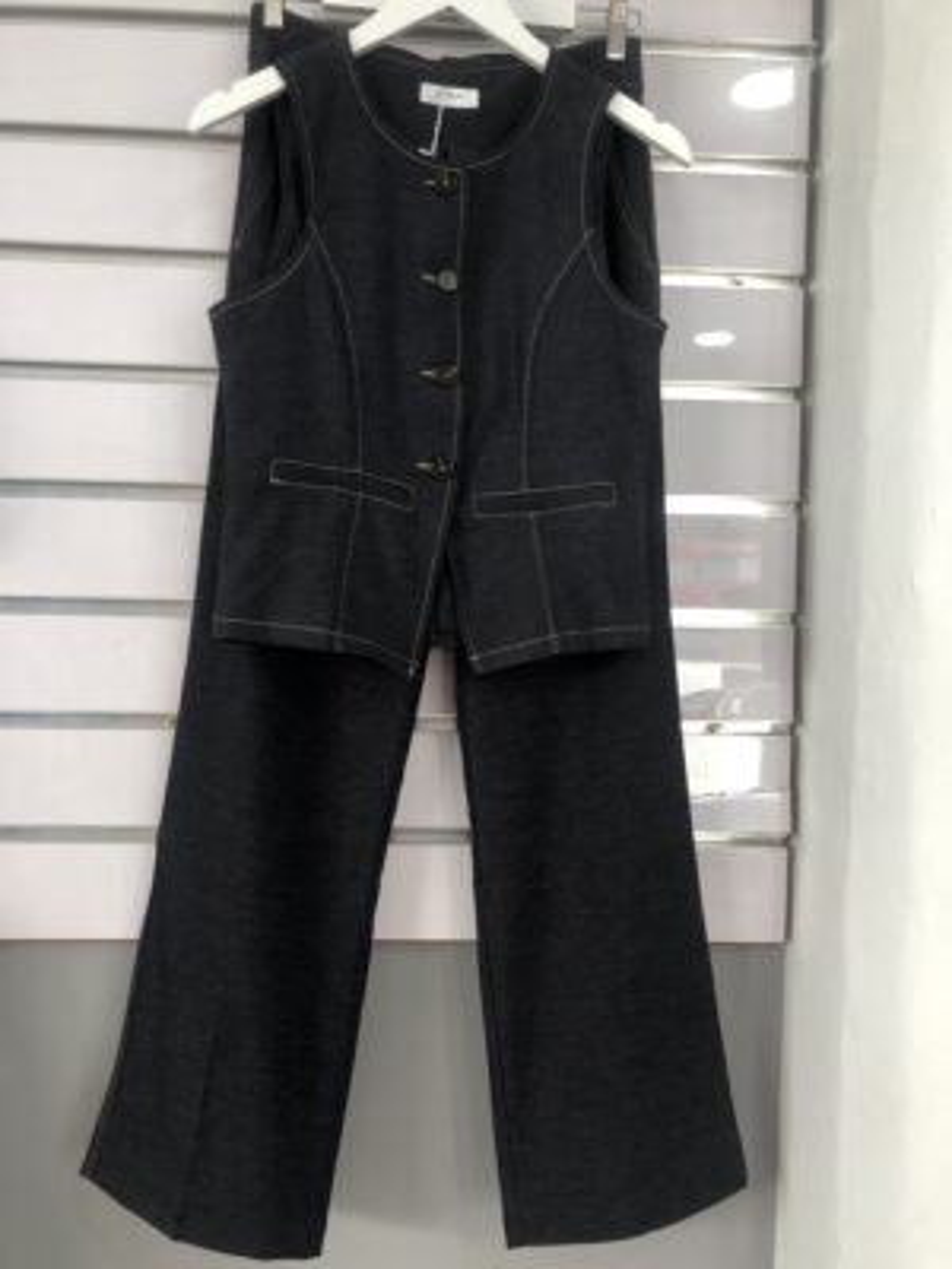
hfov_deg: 49.7
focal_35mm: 28
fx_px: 1027
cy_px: 634
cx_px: 476
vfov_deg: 63.4
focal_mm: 3.99
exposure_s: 1/33
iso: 40
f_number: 1.8
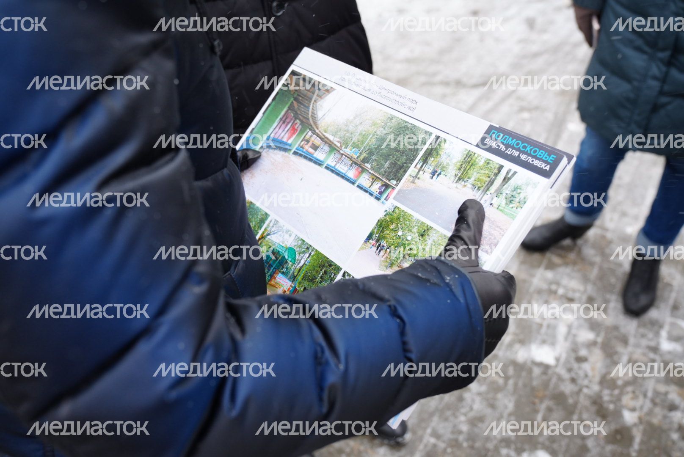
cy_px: 228
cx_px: 342
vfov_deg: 36.9
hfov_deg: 53.1
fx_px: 684
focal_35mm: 36
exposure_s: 1/200
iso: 800
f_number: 4.5
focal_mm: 36
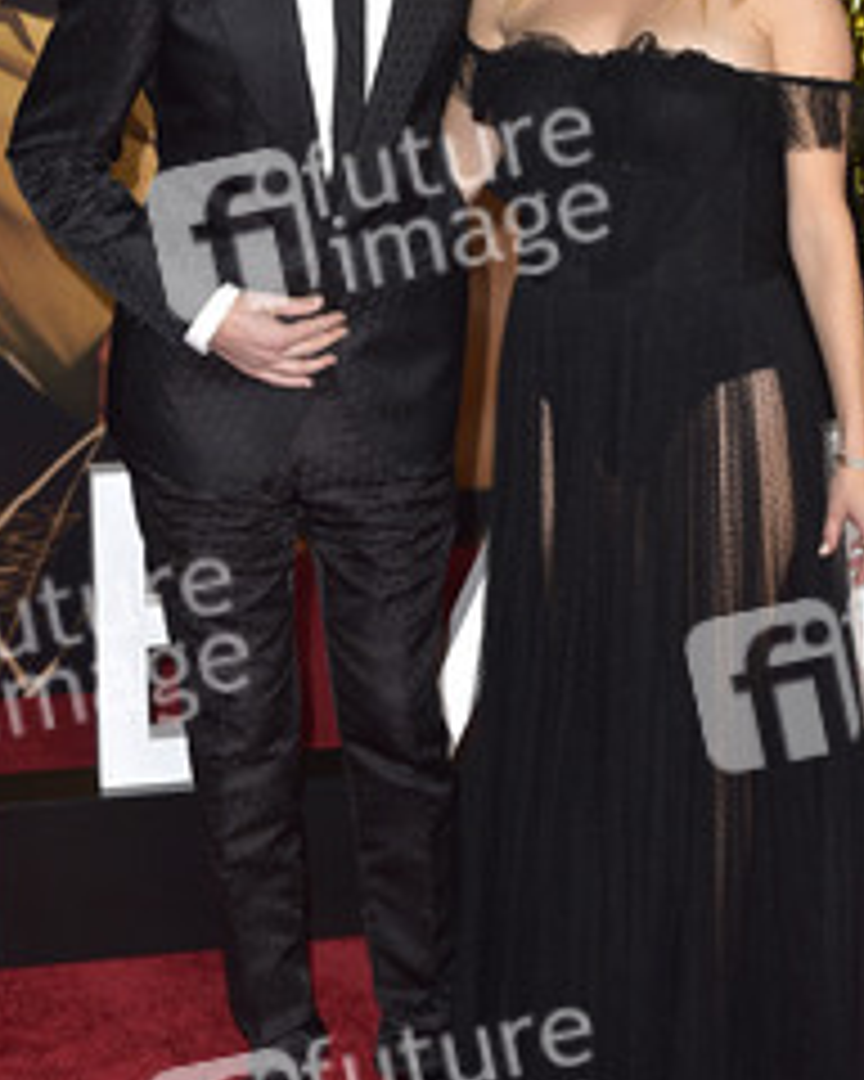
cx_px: 511
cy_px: 441
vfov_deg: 20.4
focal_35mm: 94
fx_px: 3005
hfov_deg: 16.4
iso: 1000
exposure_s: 1/250
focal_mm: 60
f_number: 6.3
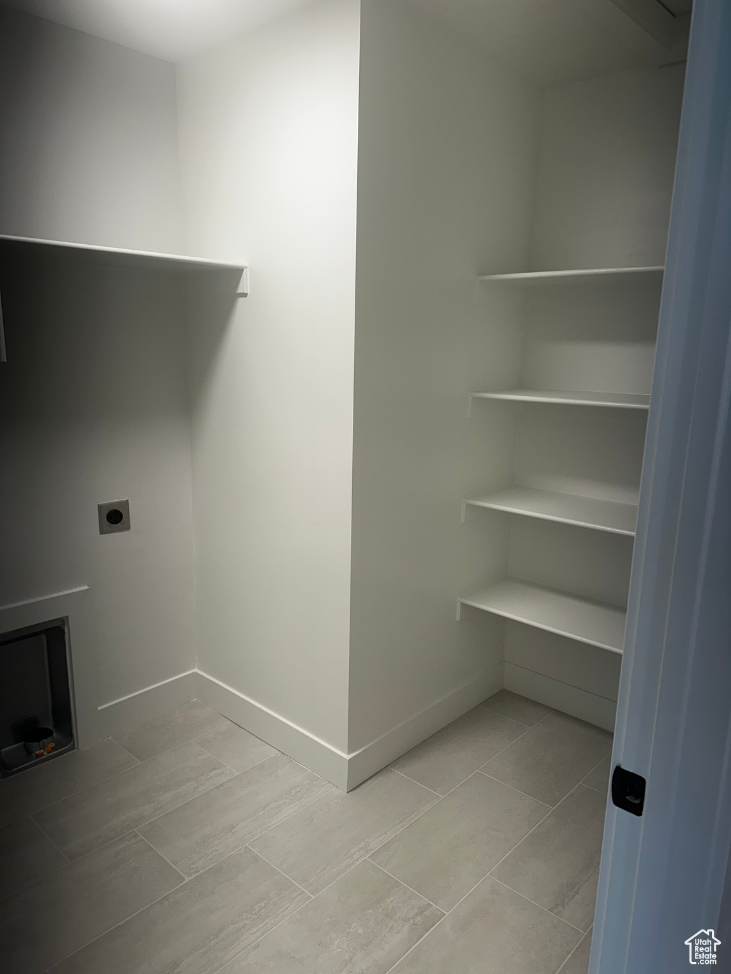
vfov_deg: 71.6
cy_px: 487
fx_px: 676
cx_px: 366
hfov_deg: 56.8
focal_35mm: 24
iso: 64
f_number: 1.78
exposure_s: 1/185
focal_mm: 6.86
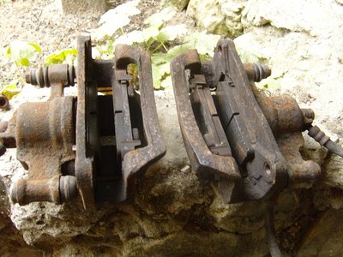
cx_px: 172
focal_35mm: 35
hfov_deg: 52.6
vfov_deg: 40.7
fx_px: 347
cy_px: 128
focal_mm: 7.4
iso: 80
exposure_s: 1/30
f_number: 2.8
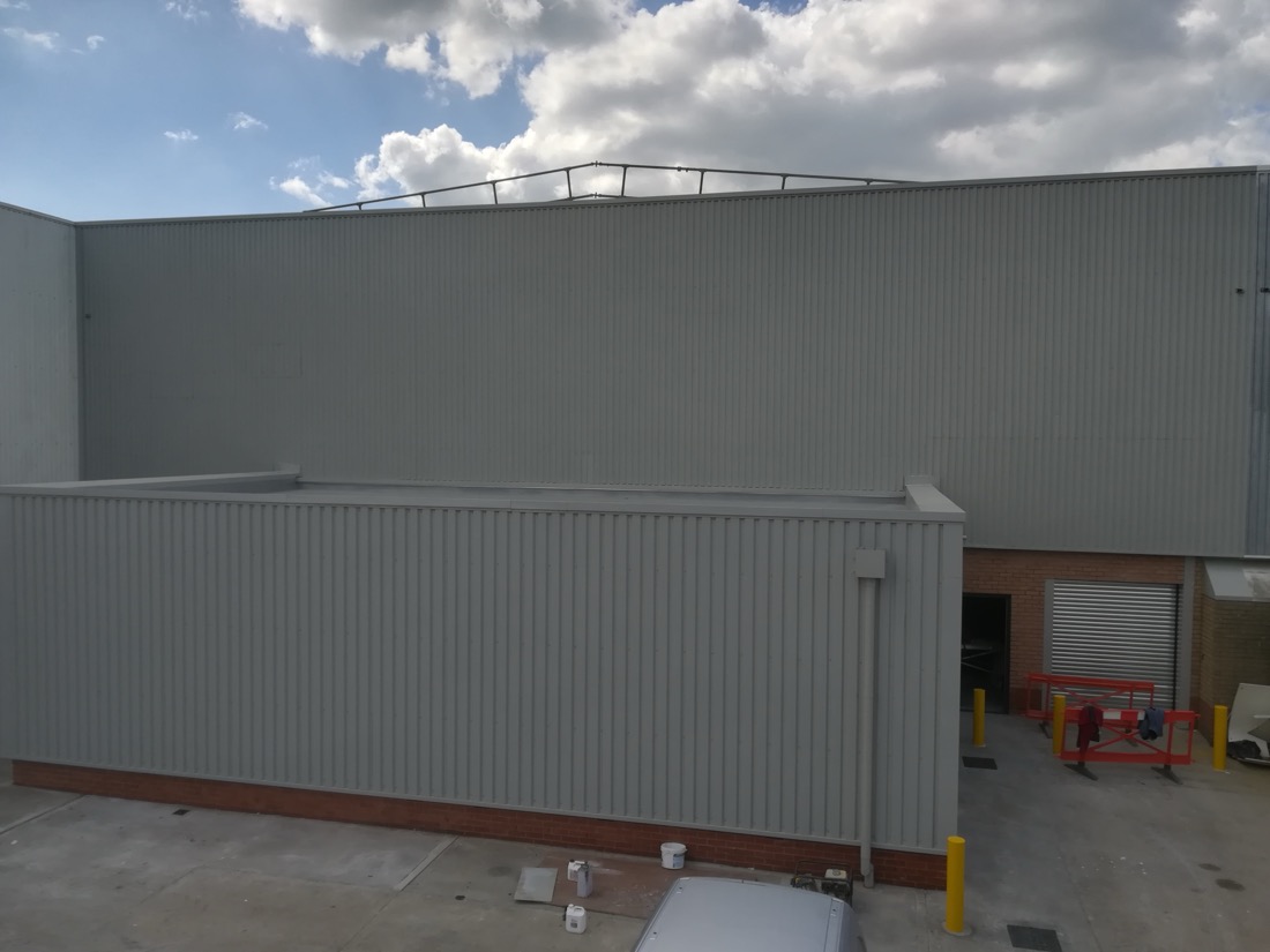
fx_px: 954
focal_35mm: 26
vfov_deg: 53.1
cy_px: 476
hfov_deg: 67.3
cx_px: 635
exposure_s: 1/921
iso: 50
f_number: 2.2
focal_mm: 3.83
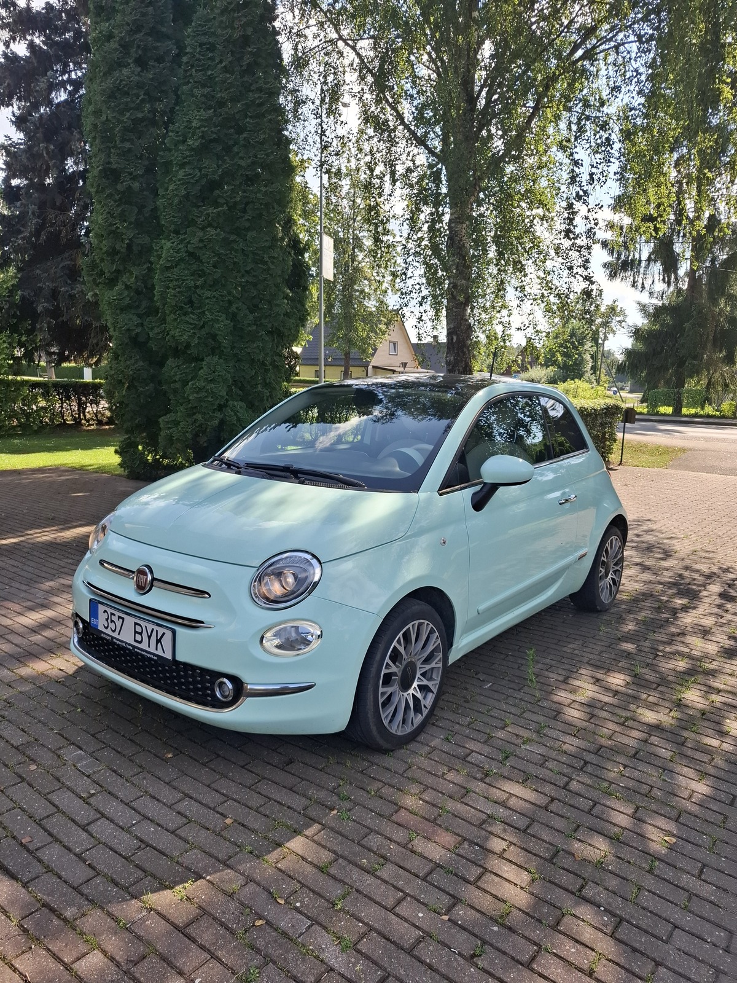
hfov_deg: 58.9
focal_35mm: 23
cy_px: 492
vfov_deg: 73.9
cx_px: 368
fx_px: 653
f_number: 1.8
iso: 50
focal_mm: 5.54
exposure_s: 1/1142
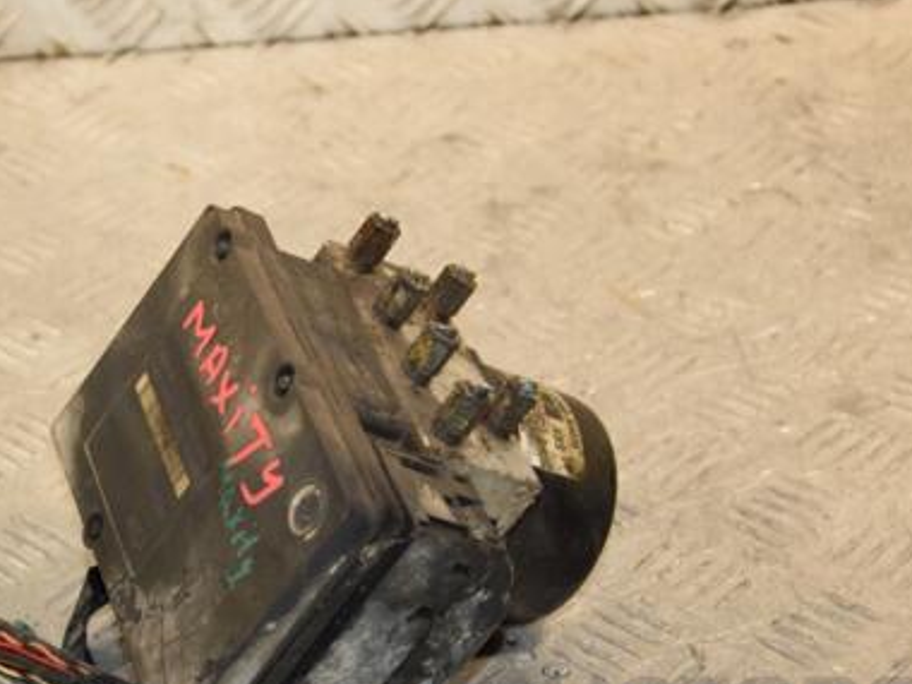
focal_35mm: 114
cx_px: 247
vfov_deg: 13.0
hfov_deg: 17.2
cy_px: 394
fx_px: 3003
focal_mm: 50
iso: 800
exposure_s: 1/200
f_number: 5.6
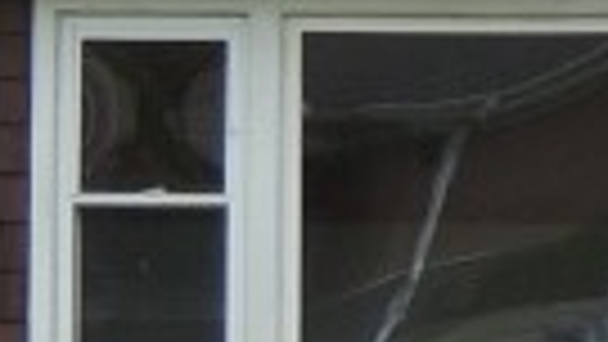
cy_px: -252
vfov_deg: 2.4
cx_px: 1423
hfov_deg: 4.3
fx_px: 7982
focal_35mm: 495
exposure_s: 1/200
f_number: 3.7
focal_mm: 10.7
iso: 100
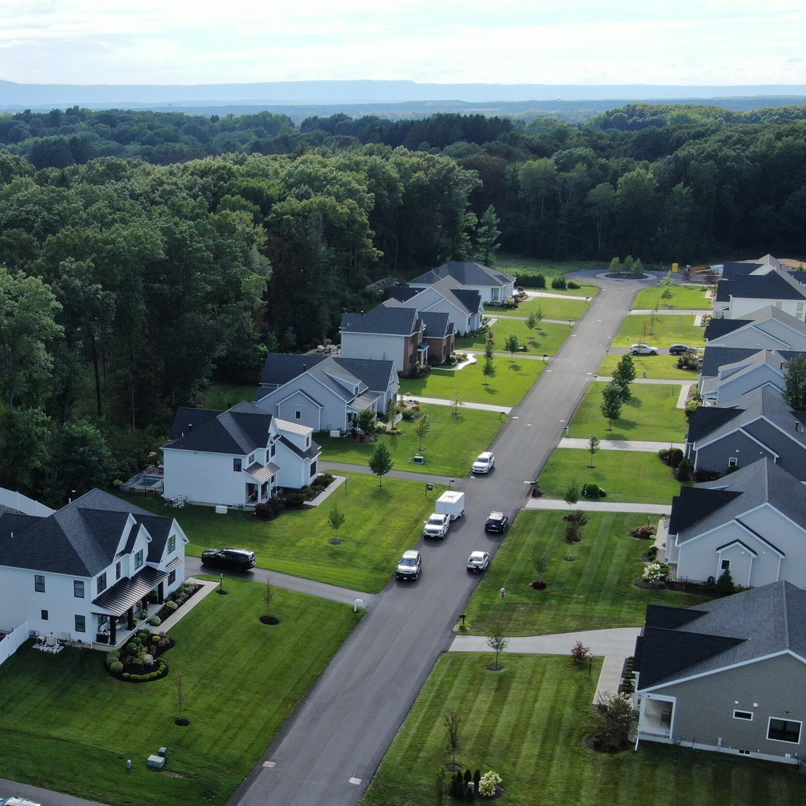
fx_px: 1423
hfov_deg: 30.6
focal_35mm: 54
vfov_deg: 31.4
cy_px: 519
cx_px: 122
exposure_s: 1/640
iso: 100
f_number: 3.2
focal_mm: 5.82
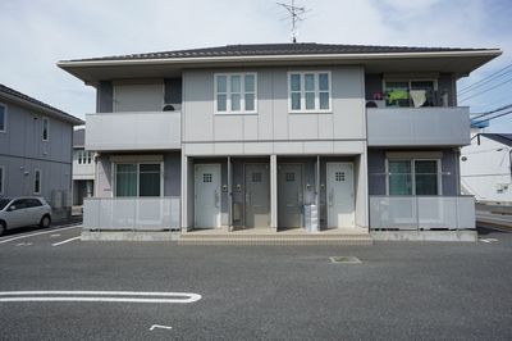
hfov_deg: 73.8
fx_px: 341
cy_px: 170
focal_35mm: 24
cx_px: 256
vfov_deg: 53.1
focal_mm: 16
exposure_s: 1/100
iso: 100
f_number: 13
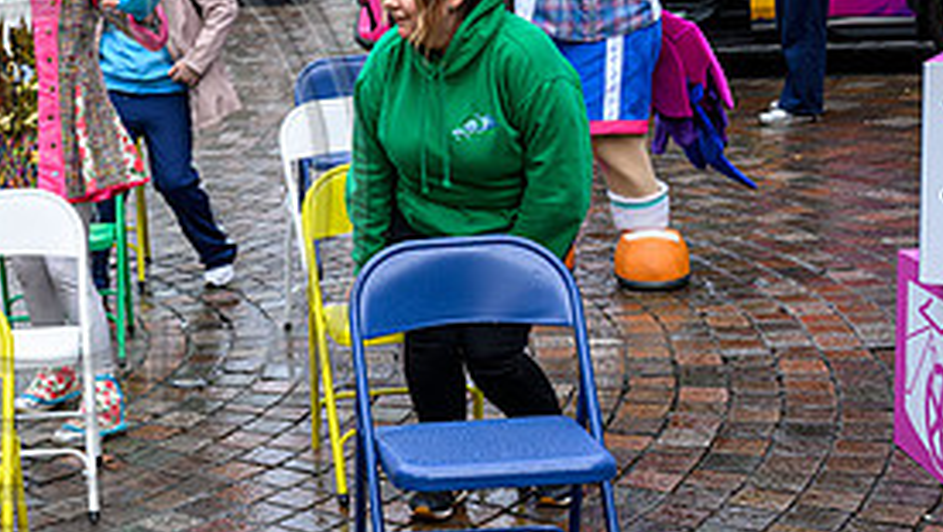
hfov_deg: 28.3
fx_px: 1701
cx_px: -82
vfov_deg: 17.8
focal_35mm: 68
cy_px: 253
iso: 500
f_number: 4.5
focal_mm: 28
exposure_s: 1/500
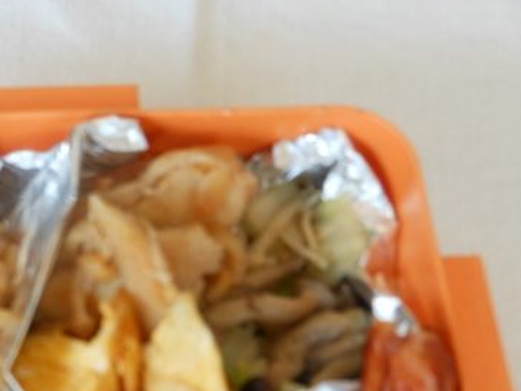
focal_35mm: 81
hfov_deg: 23.7
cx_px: 86
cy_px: 334
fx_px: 1219
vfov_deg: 18.0
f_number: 4.6
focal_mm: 8.1
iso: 80
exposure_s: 1/40
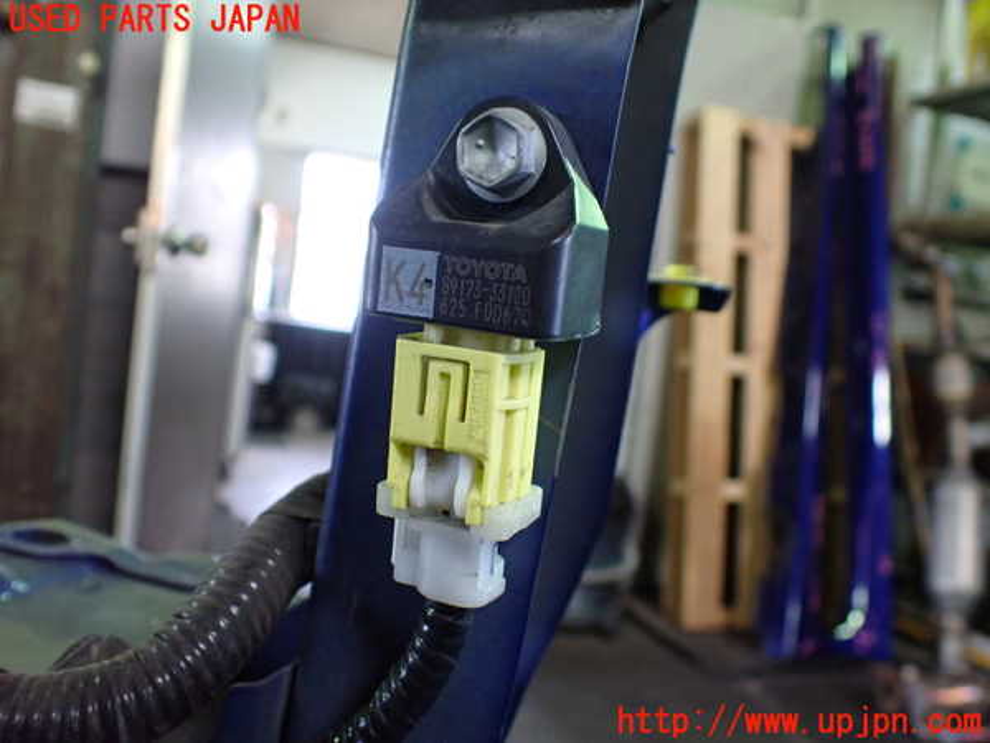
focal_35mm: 30
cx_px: 495
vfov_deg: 46.8
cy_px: 372
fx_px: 858
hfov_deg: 60.0
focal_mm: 5.4
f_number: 2.3
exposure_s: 1/100
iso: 800
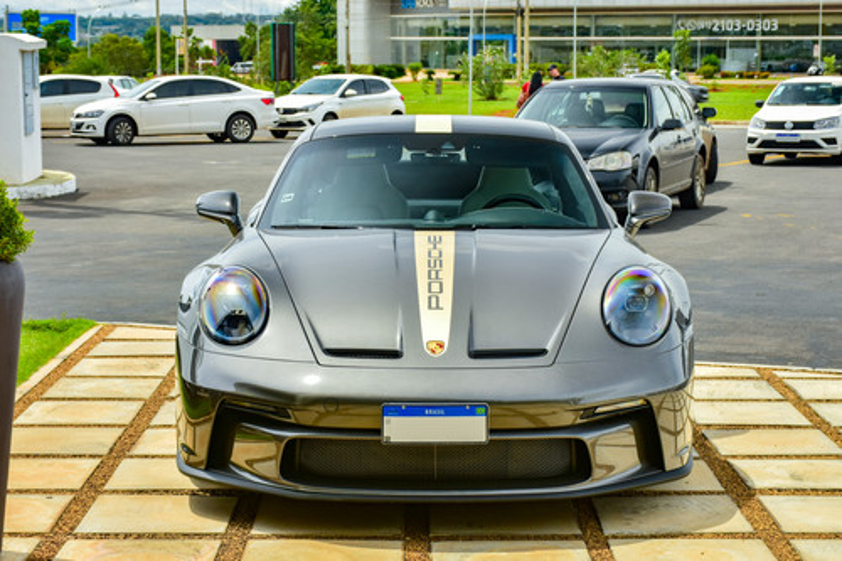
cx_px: 421
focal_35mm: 72
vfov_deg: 18.9
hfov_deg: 28.1
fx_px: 1683
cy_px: 280
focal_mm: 48
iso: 100
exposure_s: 1/100
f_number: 9
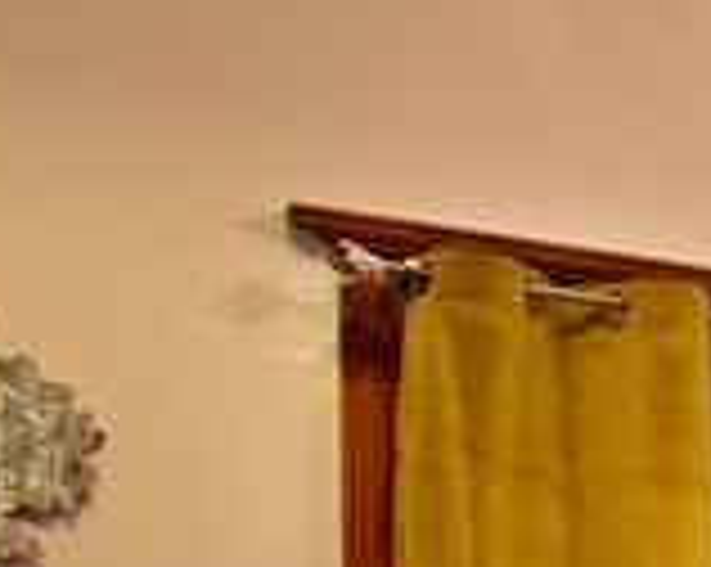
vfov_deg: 14.6
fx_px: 2039
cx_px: 2092
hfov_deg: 11.6
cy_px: 891
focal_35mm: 97
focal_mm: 10
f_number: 4.5
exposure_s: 1/60
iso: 1800
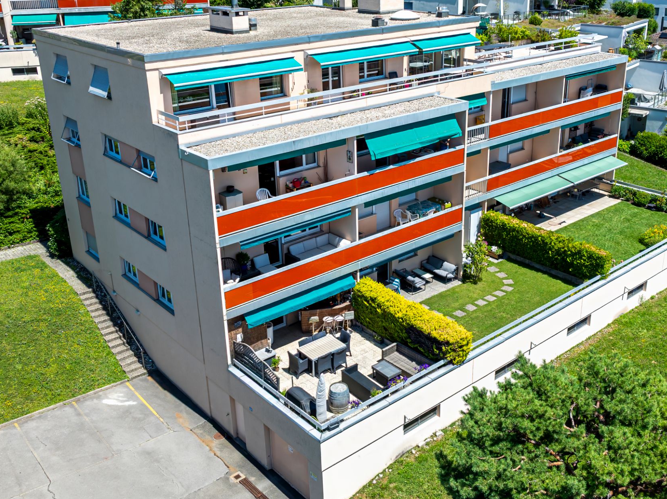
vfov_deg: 38.6
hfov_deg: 50.0
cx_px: 377
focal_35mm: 37
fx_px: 712
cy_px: 218
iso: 100
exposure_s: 1/1600
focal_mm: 12.3
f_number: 2.8
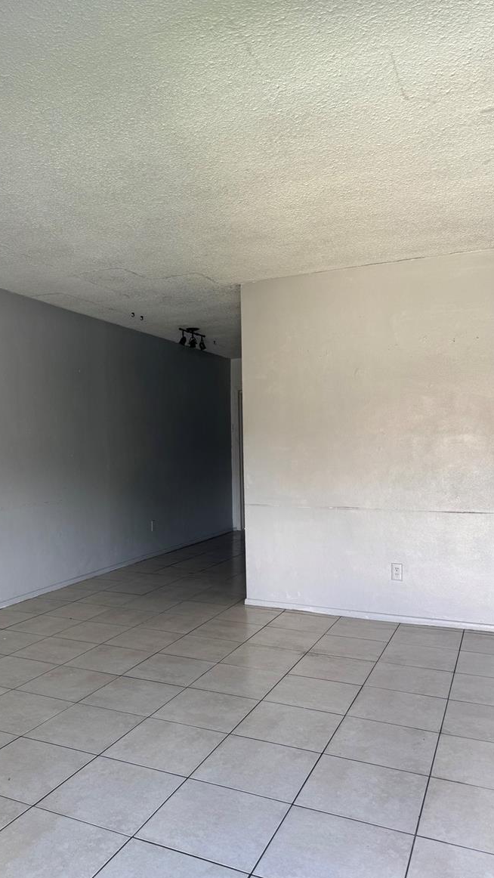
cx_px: 172
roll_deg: +0.8
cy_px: 441
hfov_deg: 42.4
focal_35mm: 27
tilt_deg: +1.0
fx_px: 628
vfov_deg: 69.9
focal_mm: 6.76
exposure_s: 1/121
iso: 80
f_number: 1.78
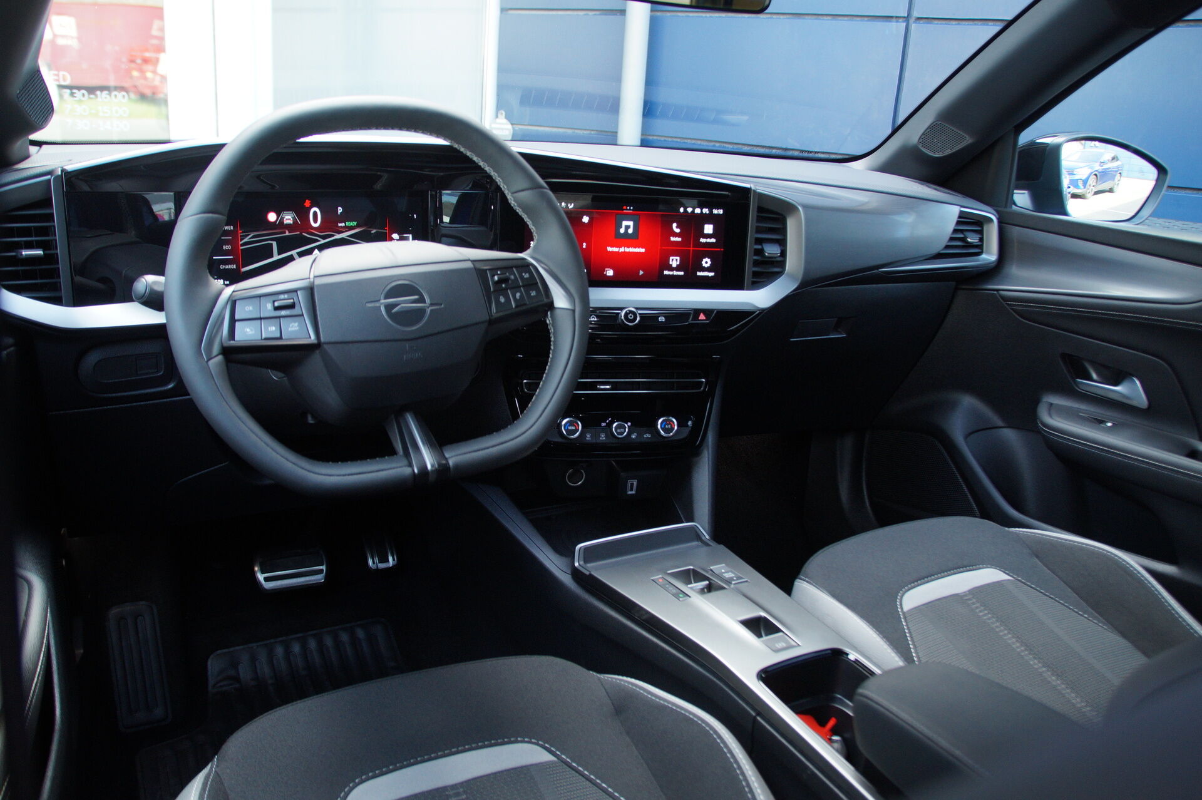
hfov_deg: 67.4
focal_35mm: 27
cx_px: 601
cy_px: 400
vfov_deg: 47.9
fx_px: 901
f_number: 4
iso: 320
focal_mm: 18
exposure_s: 1/60
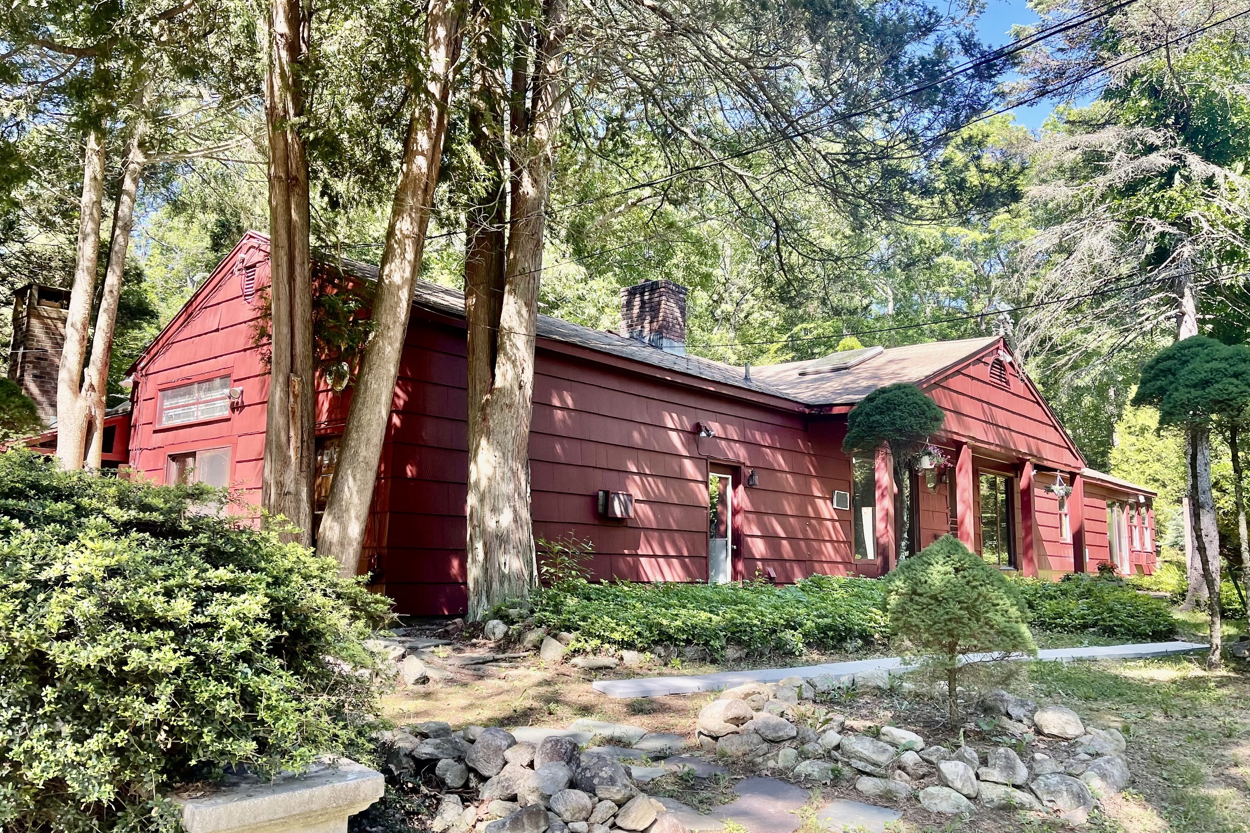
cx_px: 645
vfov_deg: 47.9
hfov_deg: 67.4
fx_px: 937
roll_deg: -0.9
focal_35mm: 27
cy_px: 421
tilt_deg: +9.2
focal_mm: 5.1
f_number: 1.6
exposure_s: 1/220
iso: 32
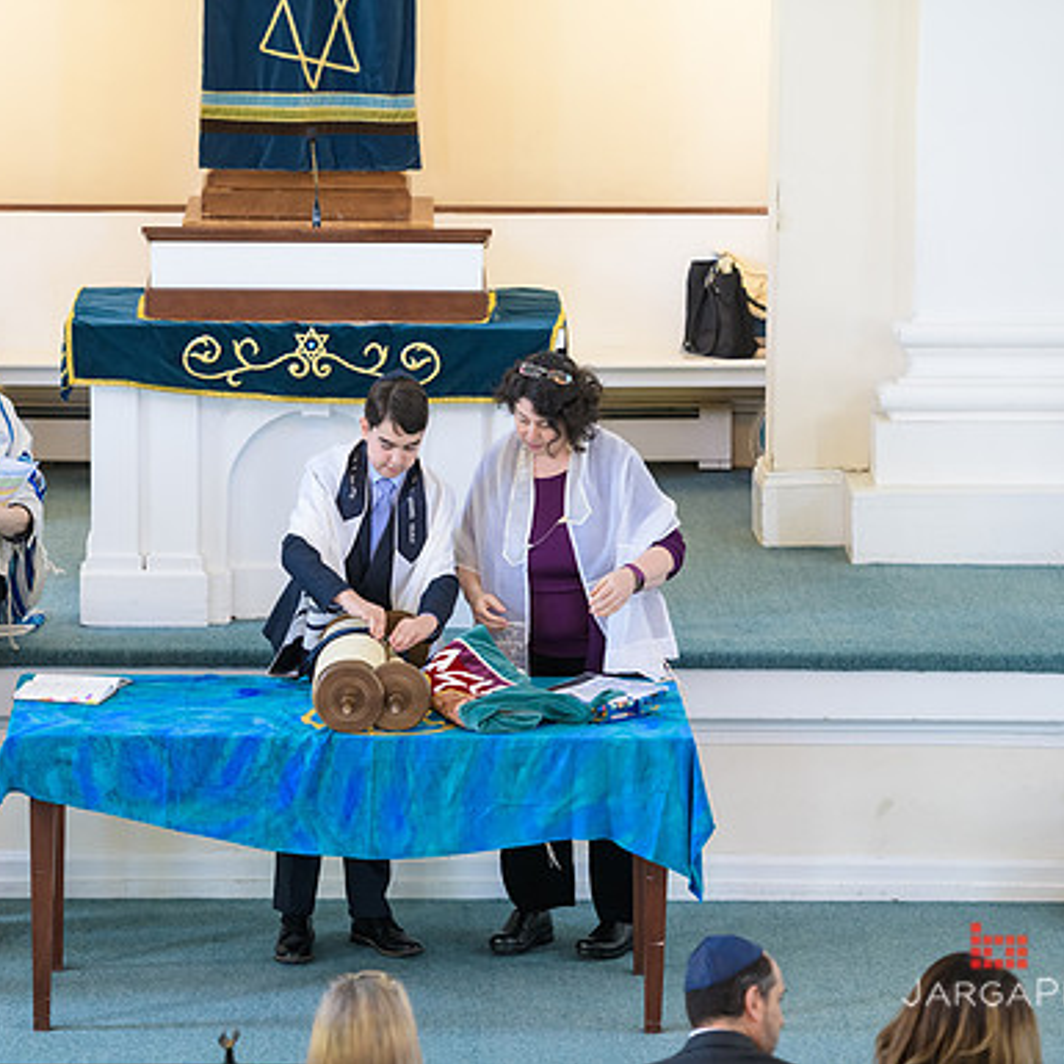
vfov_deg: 10.1
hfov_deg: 10.1
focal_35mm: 173
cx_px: 365
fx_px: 6016
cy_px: 532
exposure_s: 1/125
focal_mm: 135
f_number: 3.2
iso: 1250
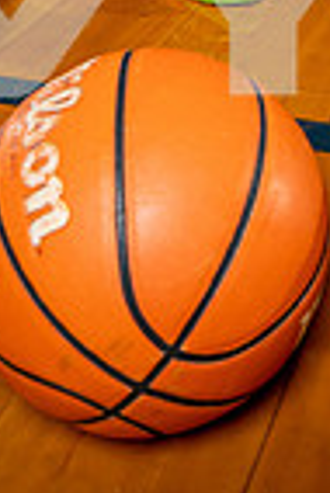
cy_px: -253
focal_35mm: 76
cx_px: 354
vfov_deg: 21.9
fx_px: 1042
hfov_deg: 17.4
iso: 400
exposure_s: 1/250
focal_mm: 24
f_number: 5
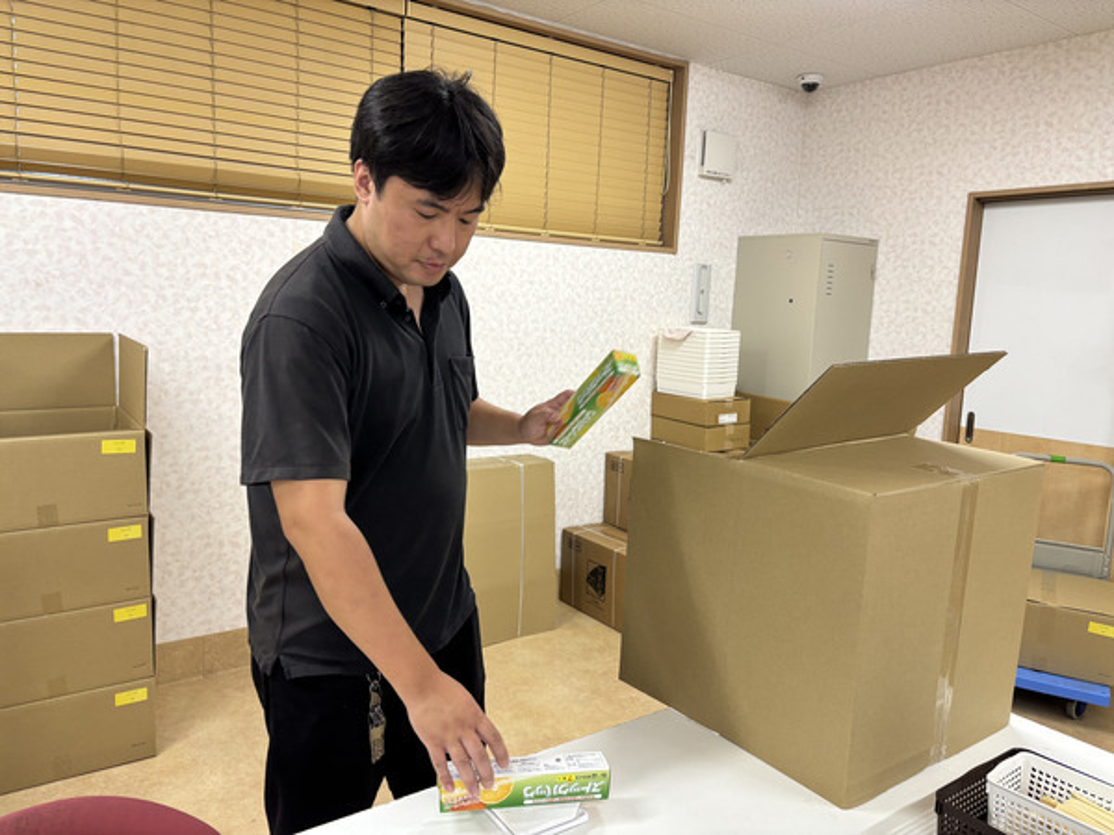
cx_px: 557
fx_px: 837
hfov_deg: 67.3
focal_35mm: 26
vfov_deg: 53.1
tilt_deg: -7.8
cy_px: 418
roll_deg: -2.2
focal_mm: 5.96
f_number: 1.6
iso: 125
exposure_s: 1/100
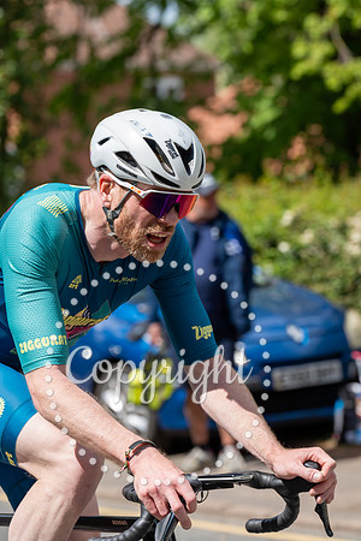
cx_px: 180
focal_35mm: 144
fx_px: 2166
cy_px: 270
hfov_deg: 9.5
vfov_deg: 14.3
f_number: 5.6
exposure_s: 1/1000
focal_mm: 144
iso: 320
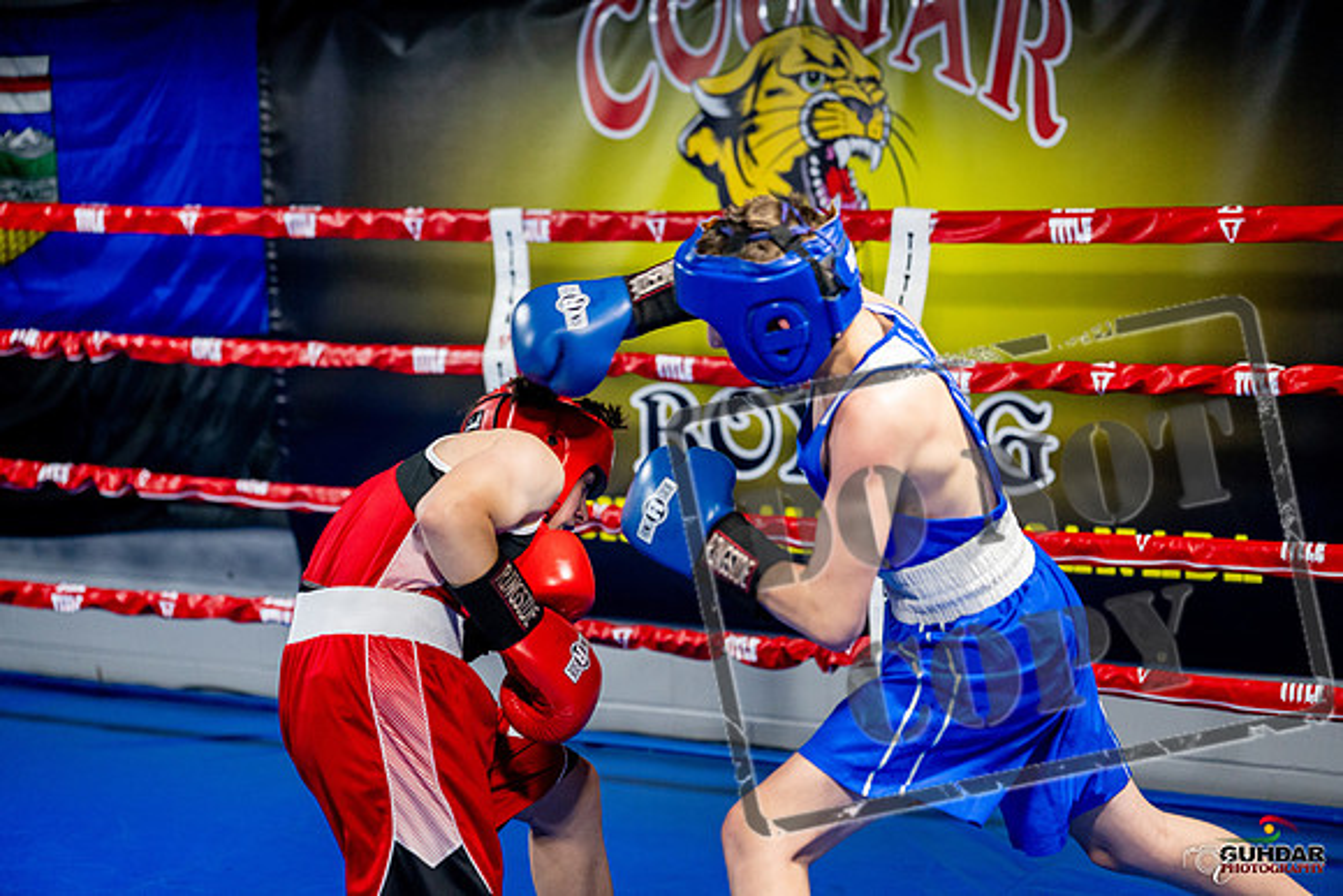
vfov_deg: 18.2
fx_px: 2798
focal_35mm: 75
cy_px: 448
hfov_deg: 27.0
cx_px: 672
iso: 4000
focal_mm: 75
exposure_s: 1/1000
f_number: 2
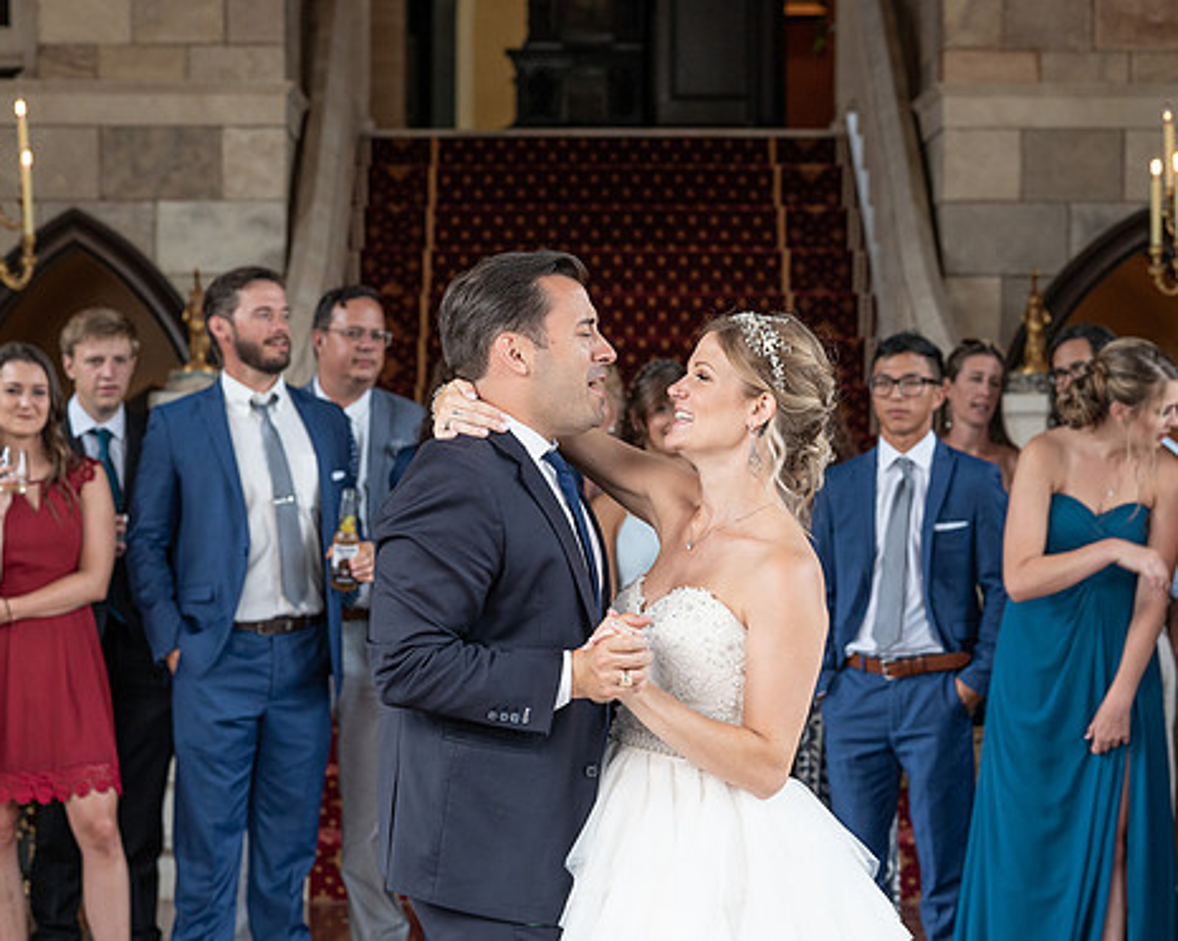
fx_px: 3902
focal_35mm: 112
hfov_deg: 17.2
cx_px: 620
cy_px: 450
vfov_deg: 13.7
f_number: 5
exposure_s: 1/200
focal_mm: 88
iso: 1000
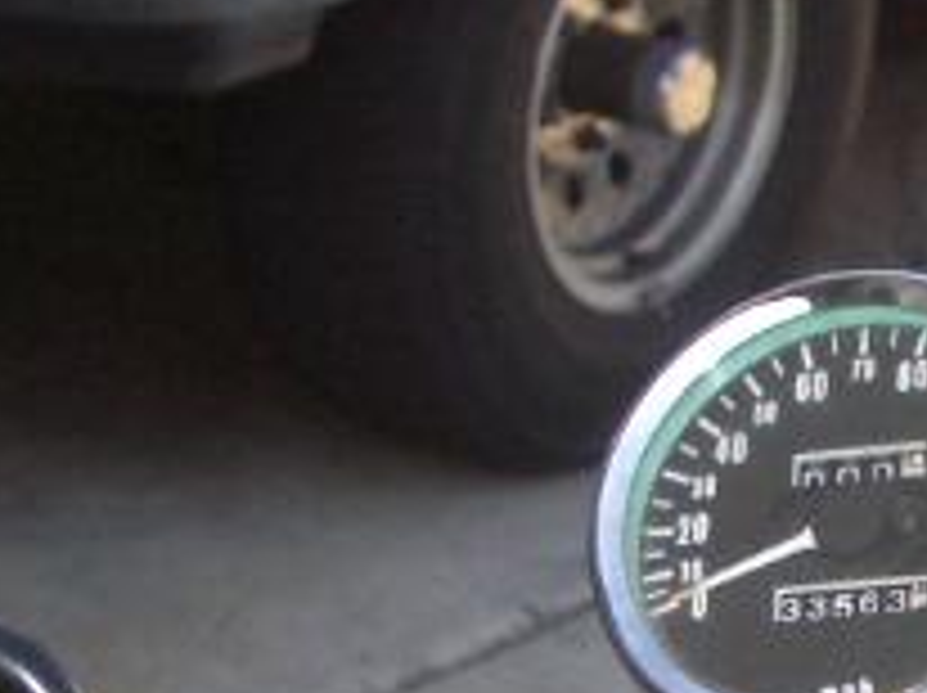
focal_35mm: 136
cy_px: 810
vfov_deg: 10.7
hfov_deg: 14.3
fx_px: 3638
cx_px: 972
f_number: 2.6
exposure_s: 1/500
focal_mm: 5.8
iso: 100
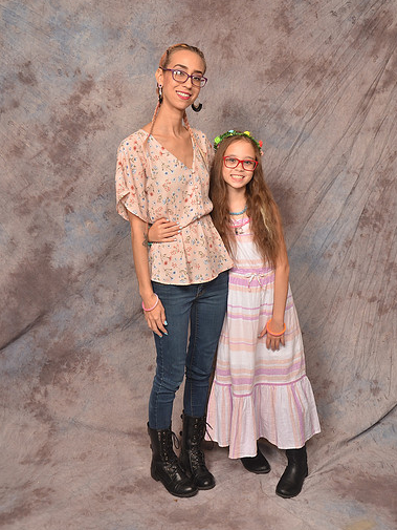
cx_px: 200
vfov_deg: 43.8
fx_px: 657
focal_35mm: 43
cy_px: 250
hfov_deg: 33.6
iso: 200
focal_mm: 26
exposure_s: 1/60
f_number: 5.6
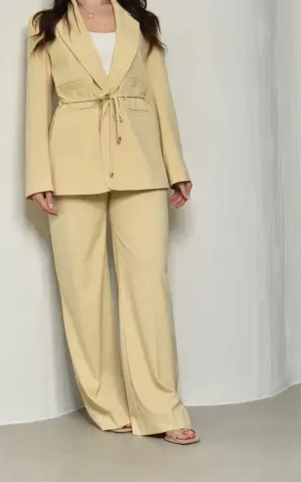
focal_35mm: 87
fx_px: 1140
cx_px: 91
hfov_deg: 15.0
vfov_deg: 23.8
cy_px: 170
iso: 100
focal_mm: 35
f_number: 4
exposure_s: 1/200
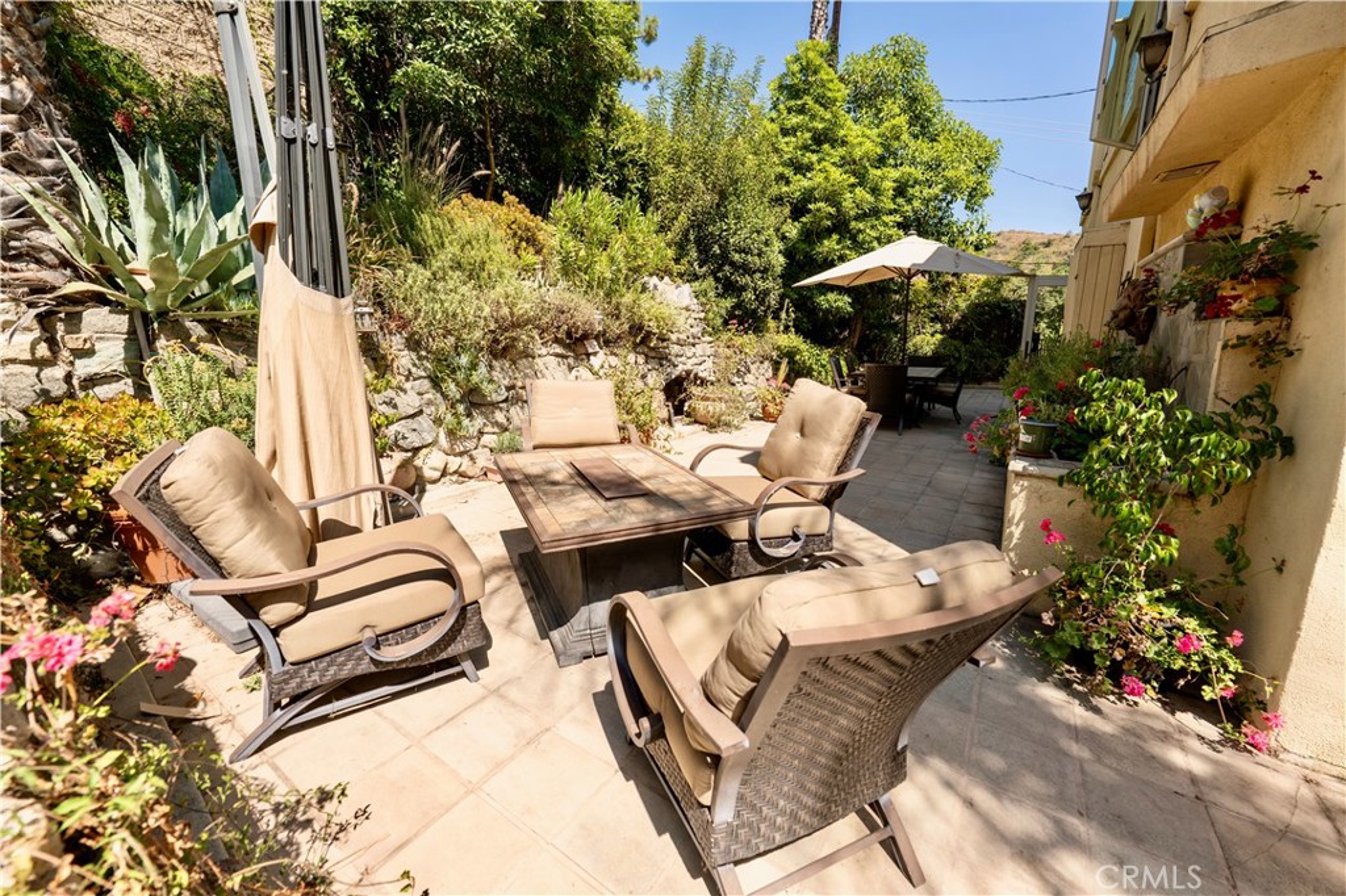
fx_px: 523
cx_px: 673
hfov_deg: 104.3
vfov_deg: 81.2
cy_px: 448
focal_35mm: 14
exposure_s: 1/1000
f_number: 4.5
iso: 200
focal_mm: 14
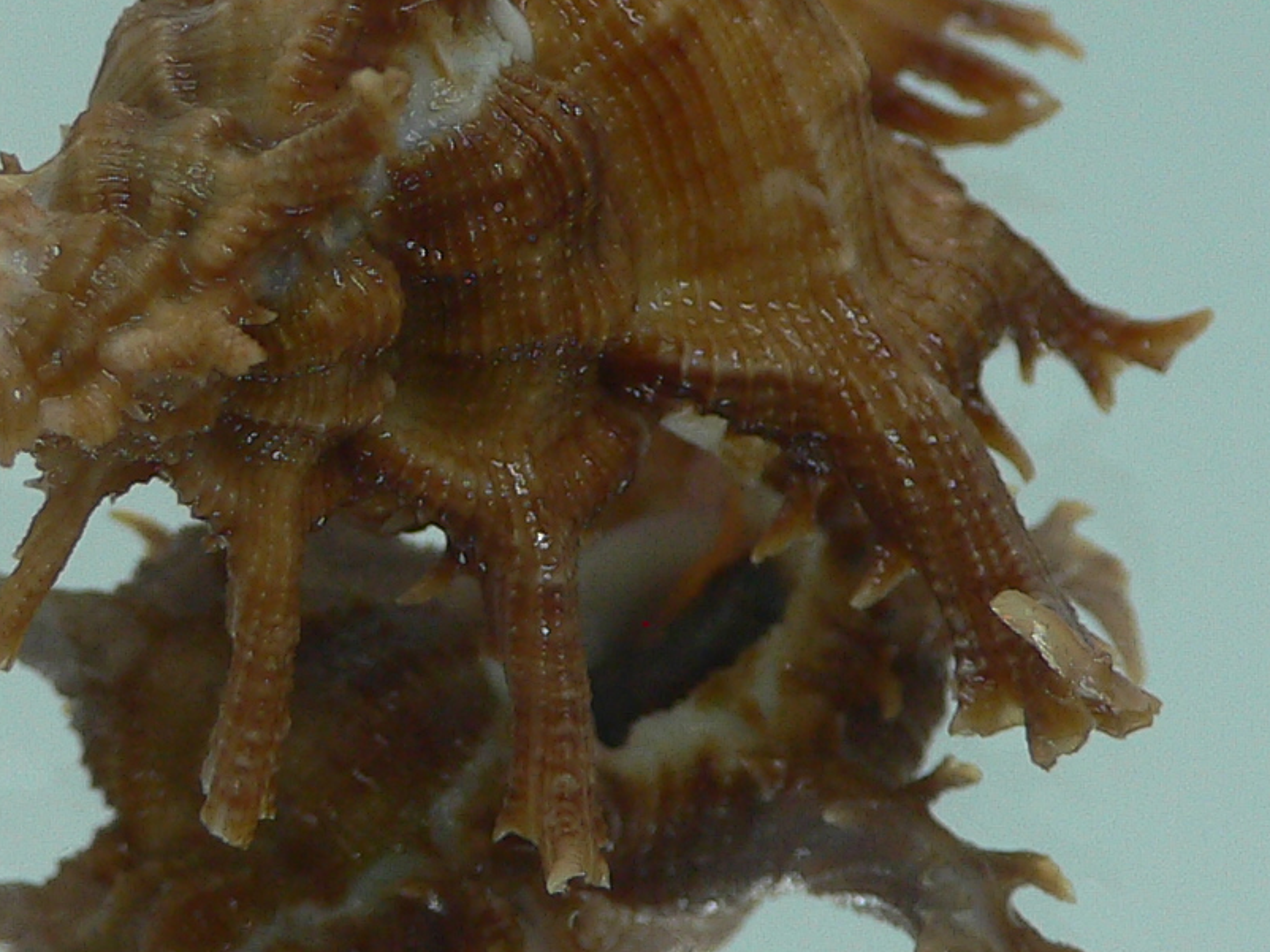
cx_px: 467
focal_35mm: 88
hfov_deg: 22.2
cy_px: 388
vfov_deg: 16.8
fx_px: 3228
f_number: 2.8
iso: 100
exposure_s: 1/60
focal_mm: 4.6
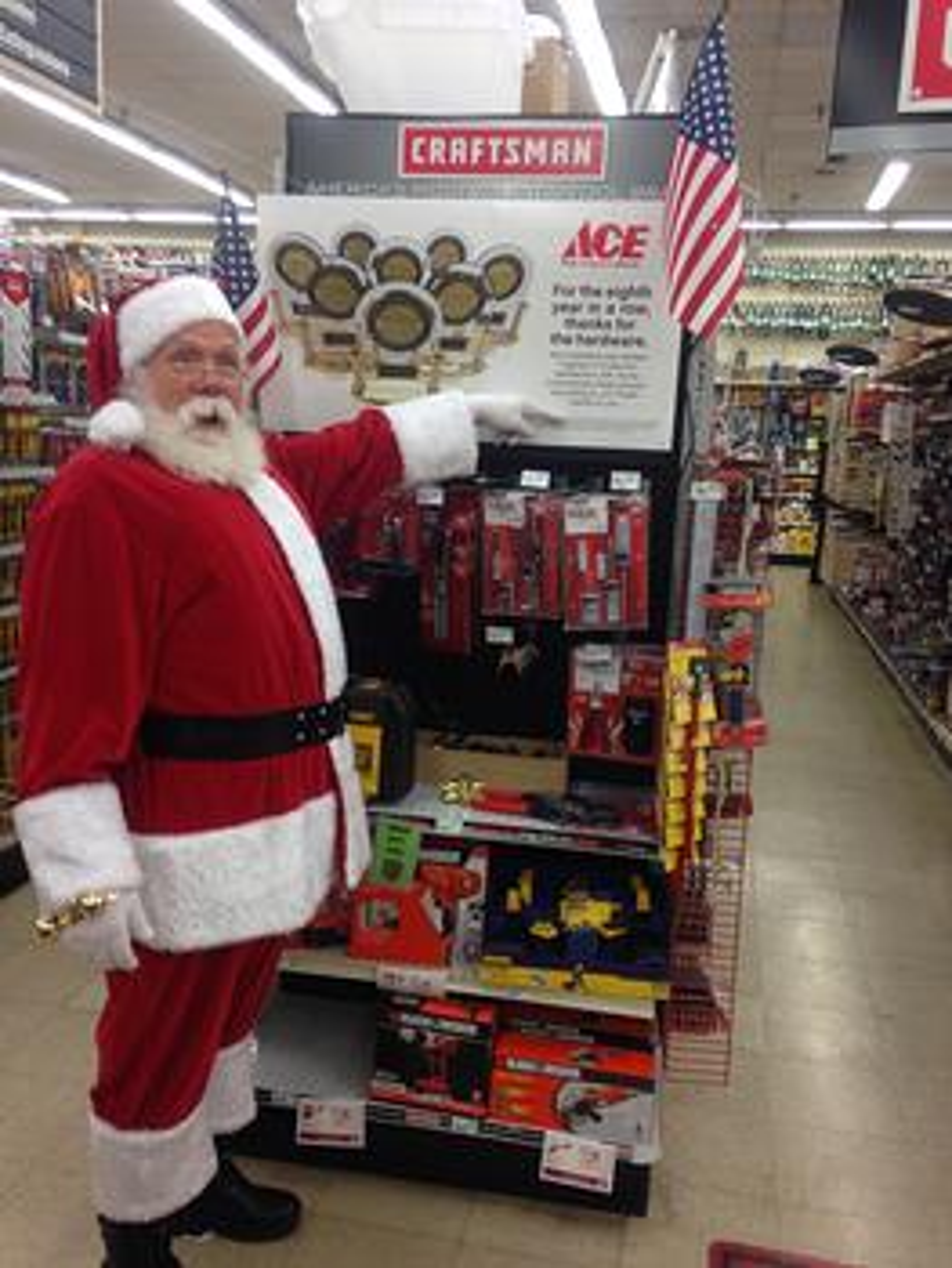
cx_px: 476
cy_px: 634
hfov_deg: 43.0
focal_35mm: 33
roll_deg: -3.6
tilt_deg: -7.9
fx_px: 1209
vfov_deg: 55.3
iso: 50
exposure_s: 1/24
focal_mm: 4.12
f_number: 2.4
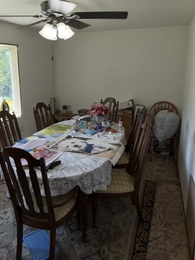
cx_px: 81
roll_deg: +0.4
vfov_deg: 61.6
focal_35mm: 29
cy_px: 120
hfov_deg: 48.0
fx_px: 218
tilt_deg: -13.1
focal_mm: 2.22
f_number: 2.2
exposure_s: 1/120
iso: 25
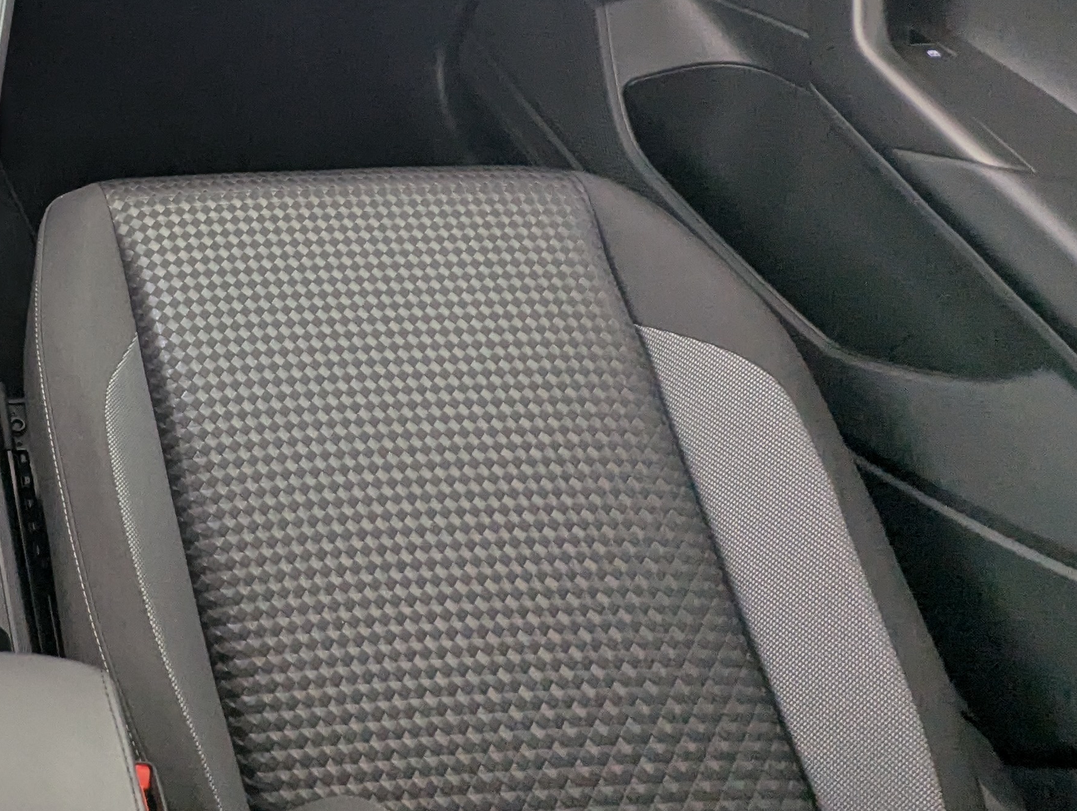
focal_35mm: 37
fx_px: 1153
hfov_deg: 39.8
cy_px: 144
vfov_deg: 37.2
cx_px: -134
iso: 84
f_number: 2.2
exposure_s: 1/33.3
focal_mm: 2.35
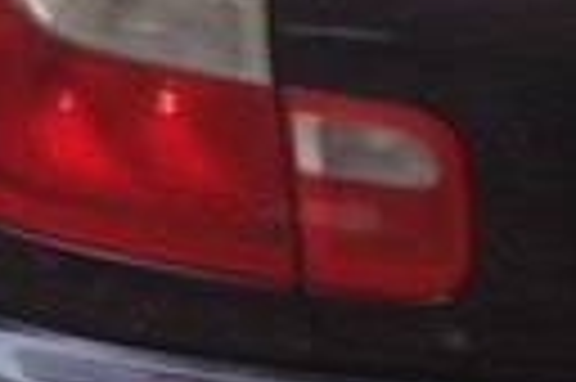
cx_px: -256
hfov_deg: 13.8
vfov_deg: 9.5
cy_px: -166
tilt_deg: -28.4
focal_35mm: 141
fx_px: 2253
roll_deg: -5.5
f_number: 2.4
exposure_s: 1/174
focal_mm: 4.28
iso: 50
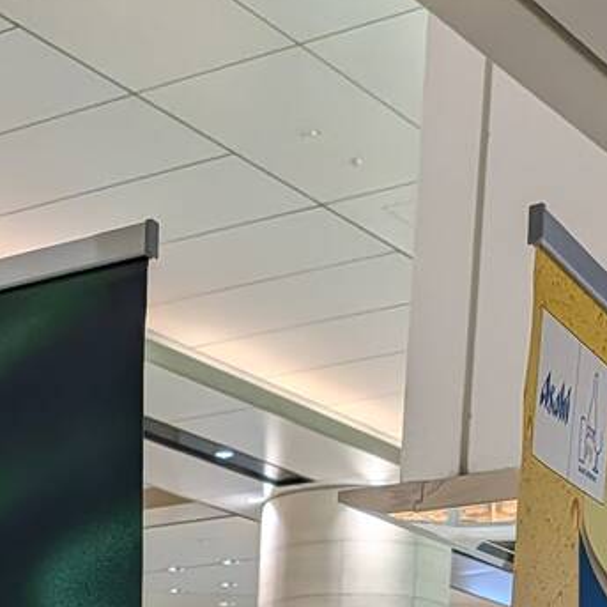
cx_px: -12
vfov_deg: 14.4
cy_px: 1233
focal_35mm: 99
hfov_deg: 17.1
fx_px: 1964
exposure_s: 1/241
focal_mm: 6.9
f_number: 1.68
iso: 255
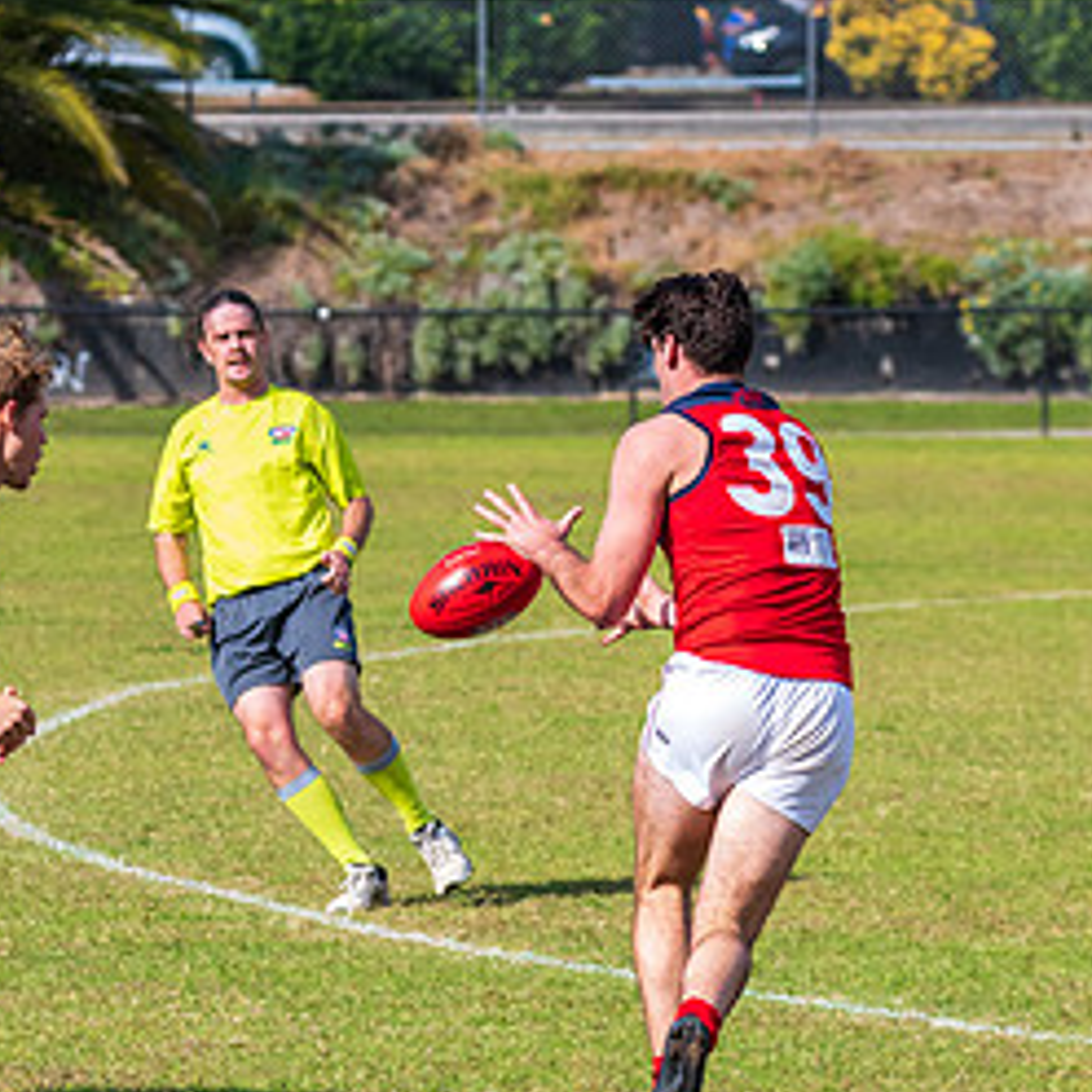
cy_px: 866
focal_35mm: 460
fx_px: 16418
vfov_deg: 3.8
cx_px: 196
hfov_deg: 3.8
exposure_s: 1/1600
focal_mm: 210
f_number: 9
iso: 800
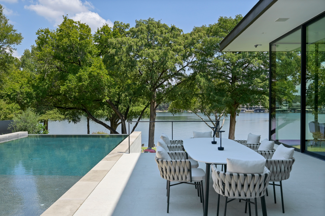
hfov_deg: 62.0
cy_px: 108
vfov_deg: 43.6
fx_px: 271
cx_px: 162
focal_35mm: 30
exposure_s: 1/3200
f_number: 8
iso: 800
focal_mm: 30
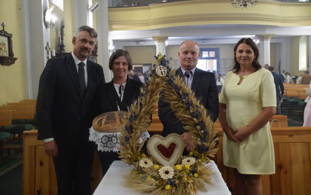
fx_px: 288
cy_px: 100
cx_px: 155
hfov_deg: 56.7
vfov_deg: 37.3
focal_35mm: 34
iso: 1600
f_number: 3.8
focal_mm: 22
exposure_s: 1/60
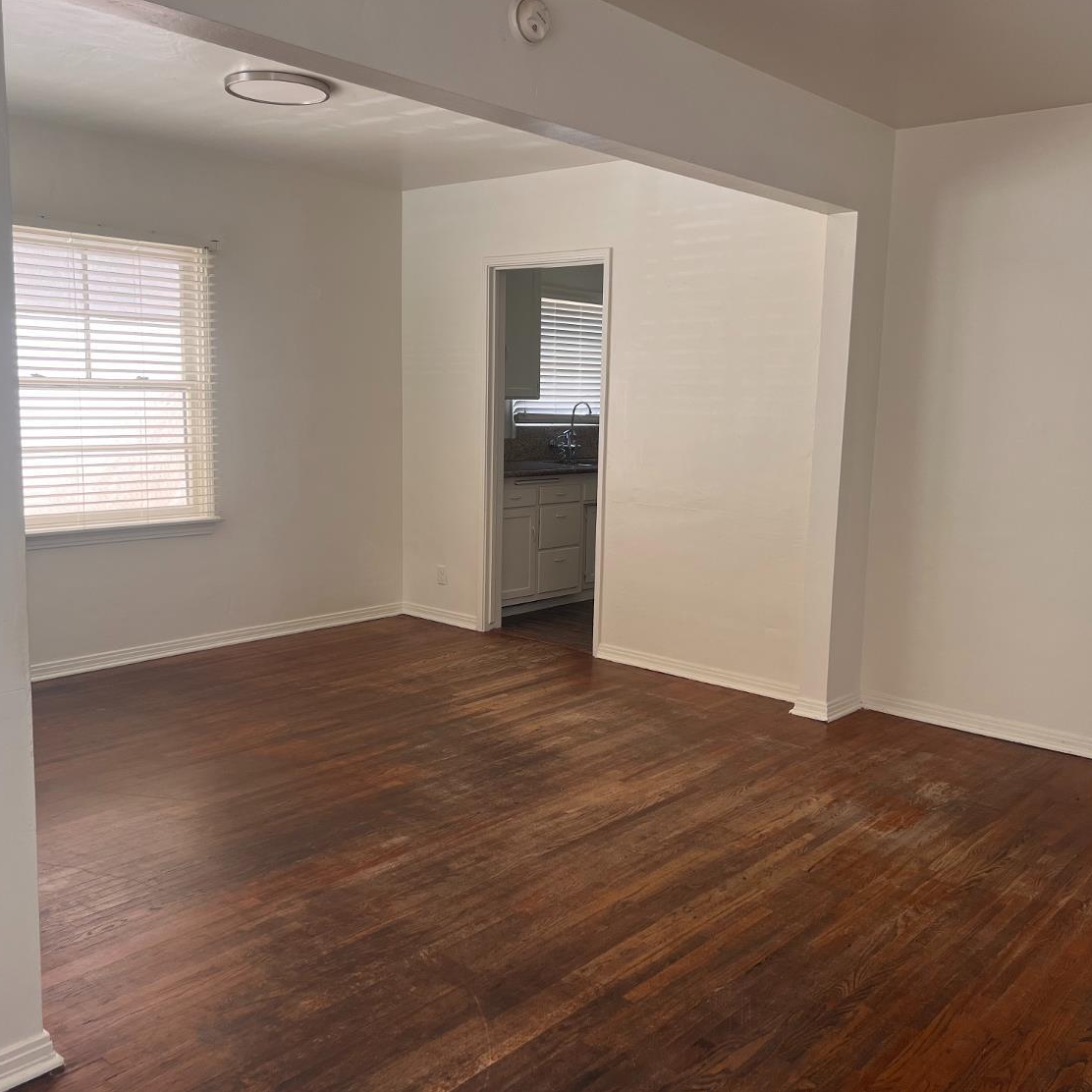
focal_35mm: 31
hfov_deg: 52.5
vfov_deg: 52.5
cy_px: 543
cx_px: 582
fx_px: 1106
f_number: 1.5
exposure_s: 1/121
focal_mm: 5.7
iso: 80
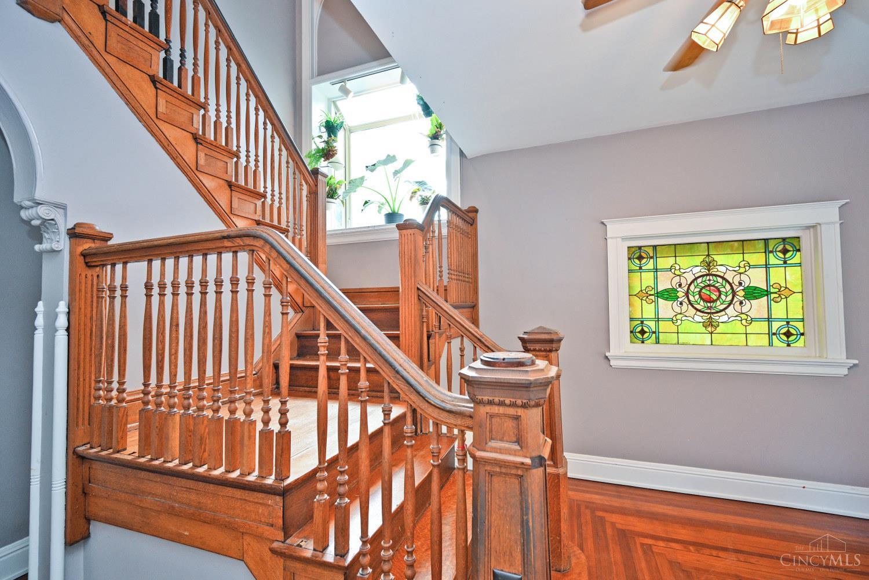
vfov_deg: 77.3
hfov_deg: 100.4
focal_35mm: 15
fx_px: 362
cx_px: 434
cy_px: 290
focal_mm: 15
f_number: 4
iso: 560
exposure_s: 1/60
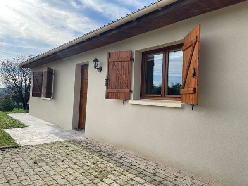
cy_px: 93
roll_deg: -1.6
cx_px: 124
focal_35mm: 26
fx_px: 186
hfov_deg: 67.3
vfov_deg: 53.1
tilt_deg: -0.2
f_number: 1.6
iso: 32
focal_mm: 4.2
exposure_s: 1/1887
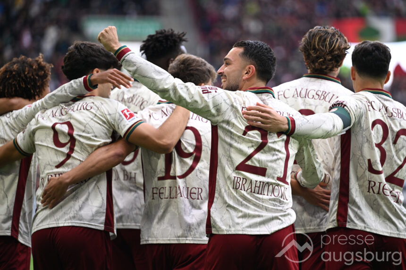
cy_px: 135
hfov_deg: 11.7
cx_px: 203
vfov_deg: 7.8
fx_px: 1973
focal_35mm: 175
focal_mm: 175
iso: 250
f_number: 2.8
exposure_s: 1/500
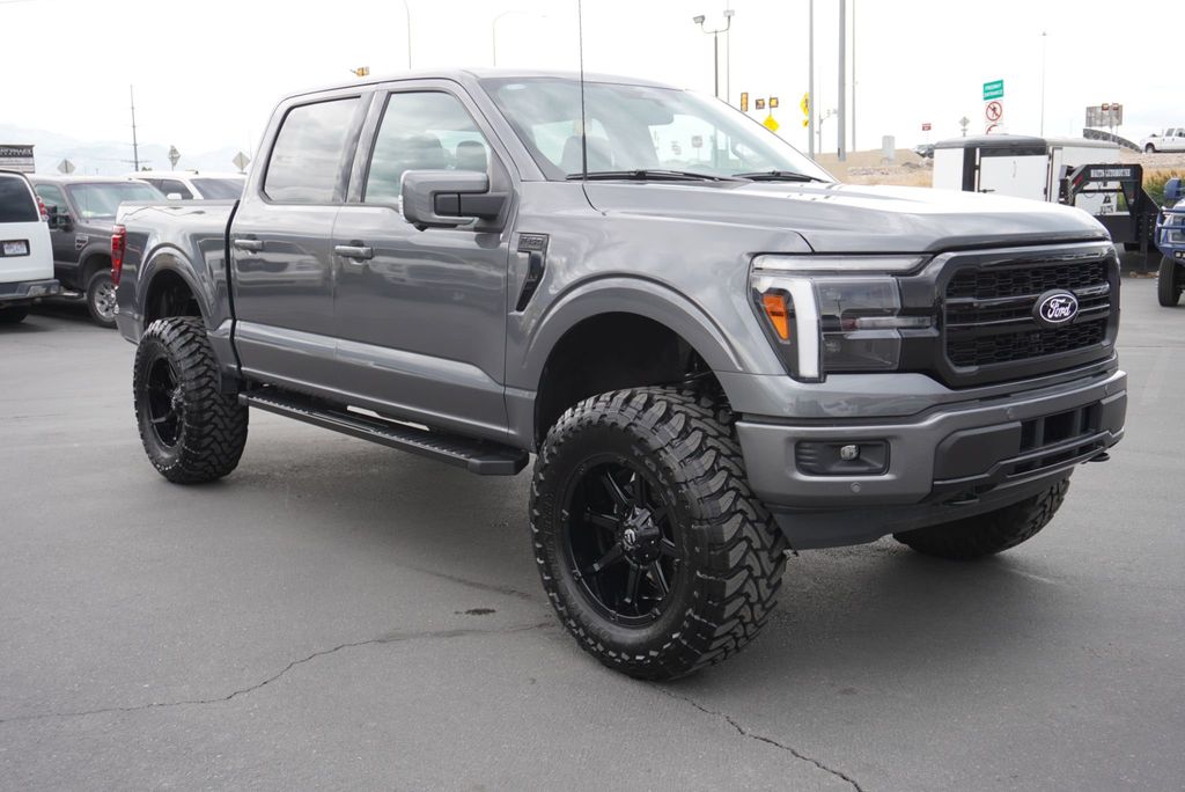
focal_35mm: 34
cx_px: 592
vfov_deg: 38.4
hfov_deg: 55.1
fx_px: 1136
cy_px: 396
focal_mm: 23
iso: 100
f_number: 5
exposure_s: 1/80
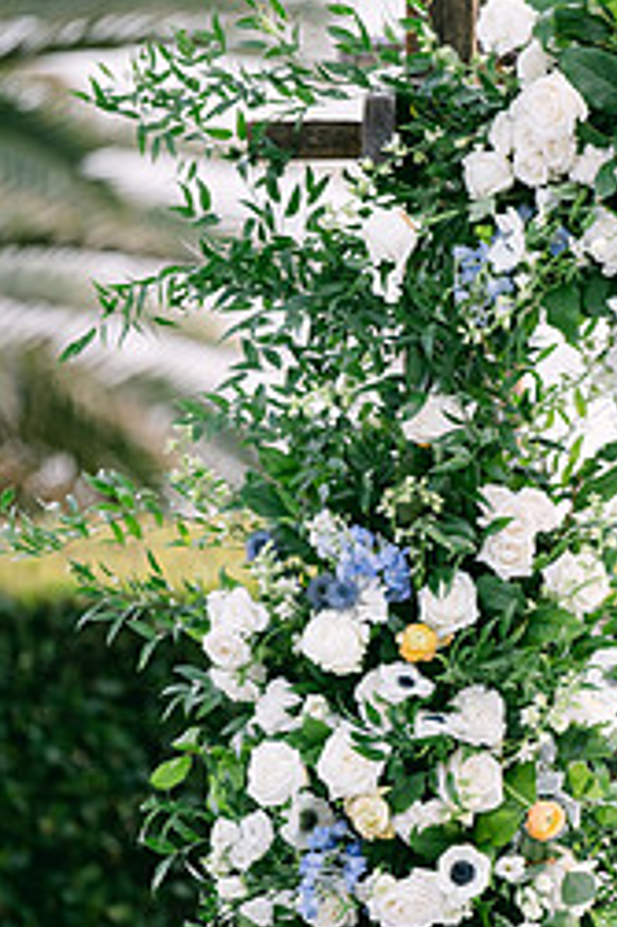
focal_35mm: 217
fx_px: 5586
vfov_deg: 9.5
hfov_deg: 6.3
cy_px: 506
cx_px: 547
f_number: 2.8
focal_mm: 80.4
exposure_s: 1/250
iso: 320
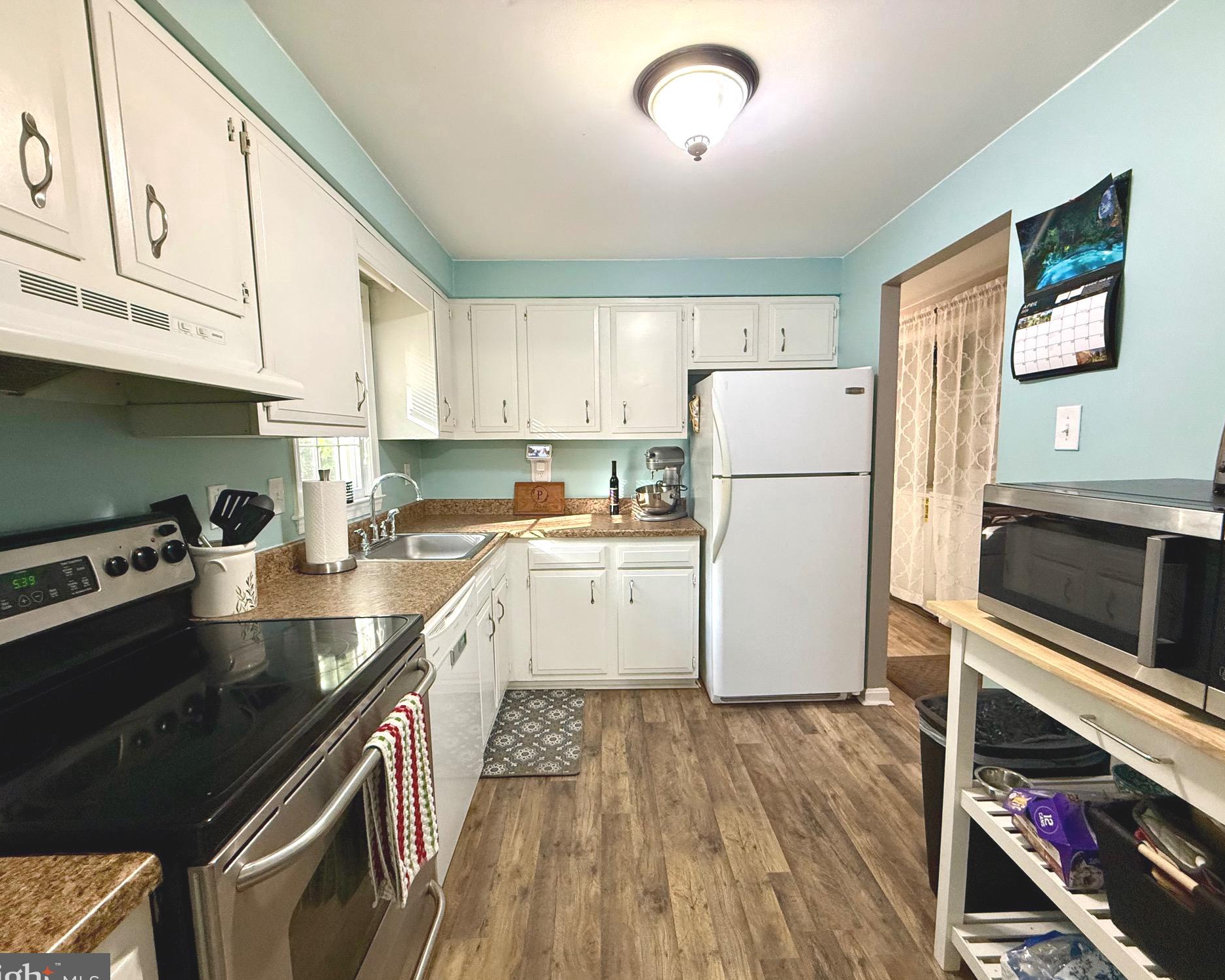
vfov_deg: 84.0
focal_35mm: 15
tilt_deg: -5.8
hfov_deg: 96.8
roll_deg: +1.2
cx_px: 618
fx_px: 544
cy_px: 503
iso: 320
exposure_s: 1/60
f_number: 2.2
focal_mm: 2.22
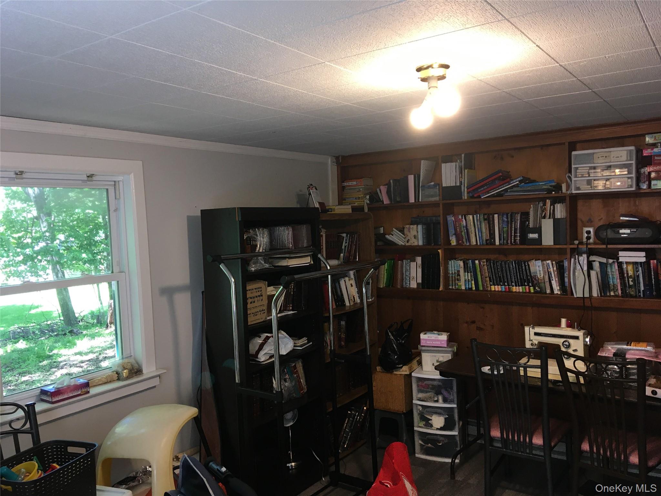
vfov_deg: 48.2
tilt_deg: -4.1
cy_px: 248
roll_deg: +3.6
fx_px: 554
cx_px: 330
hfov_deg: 61.7
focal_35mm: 29
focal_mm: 4.15
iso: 40
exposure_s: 1/30
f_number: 2.2
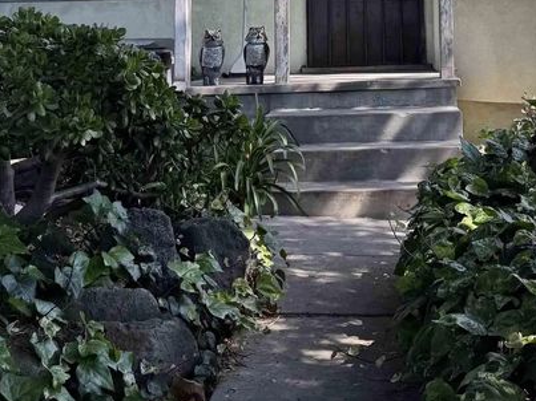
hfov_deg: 31.0
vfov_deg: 22.5
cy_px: -52
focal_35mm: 61
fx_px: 944
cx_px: 415
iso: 80
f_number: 1.78
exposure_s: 1/658
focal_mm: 6.76
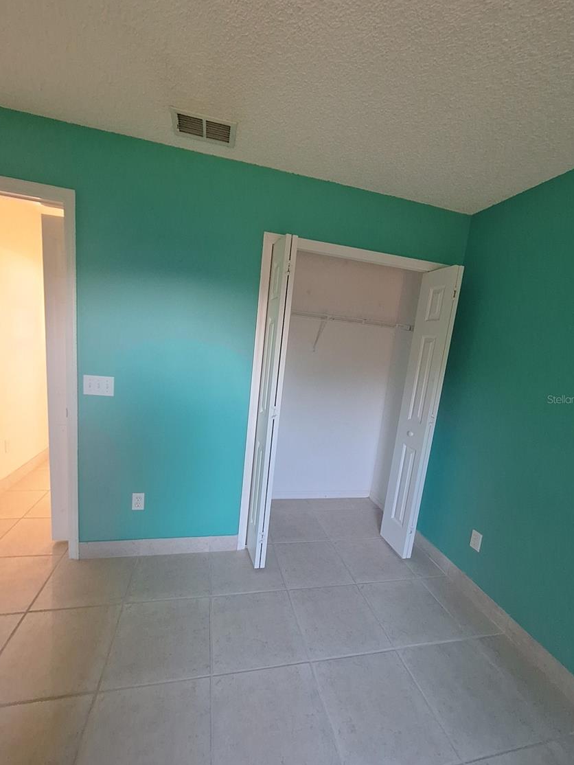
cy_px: 399
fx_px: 309
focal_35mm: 14
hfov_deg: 85.7
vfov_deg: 102.0
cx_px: 287
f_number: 2.2
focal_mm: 1.74
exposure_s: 1/40
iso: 200
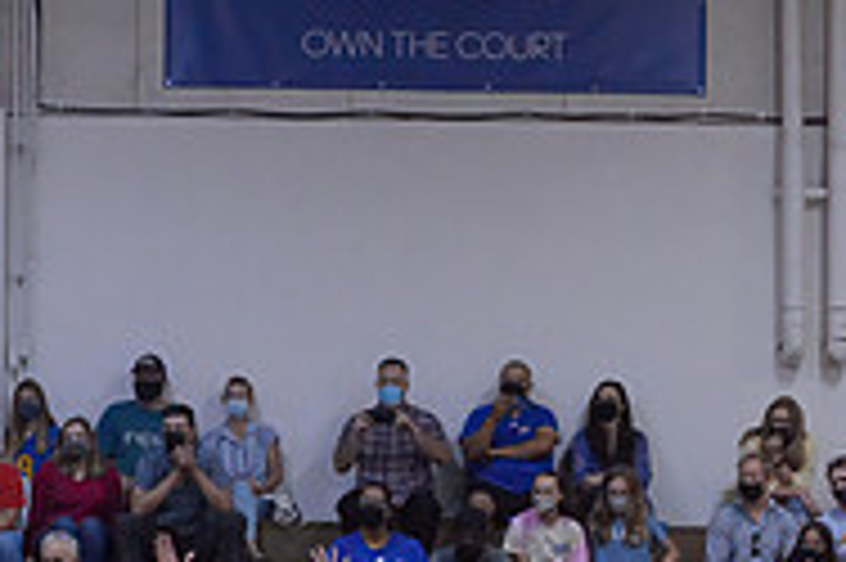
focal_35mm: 180
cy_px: 580
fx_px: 4226
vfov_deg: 7.6
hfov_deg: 11.4
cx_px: 184
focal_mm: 50
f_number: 3.5
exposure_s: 1/640
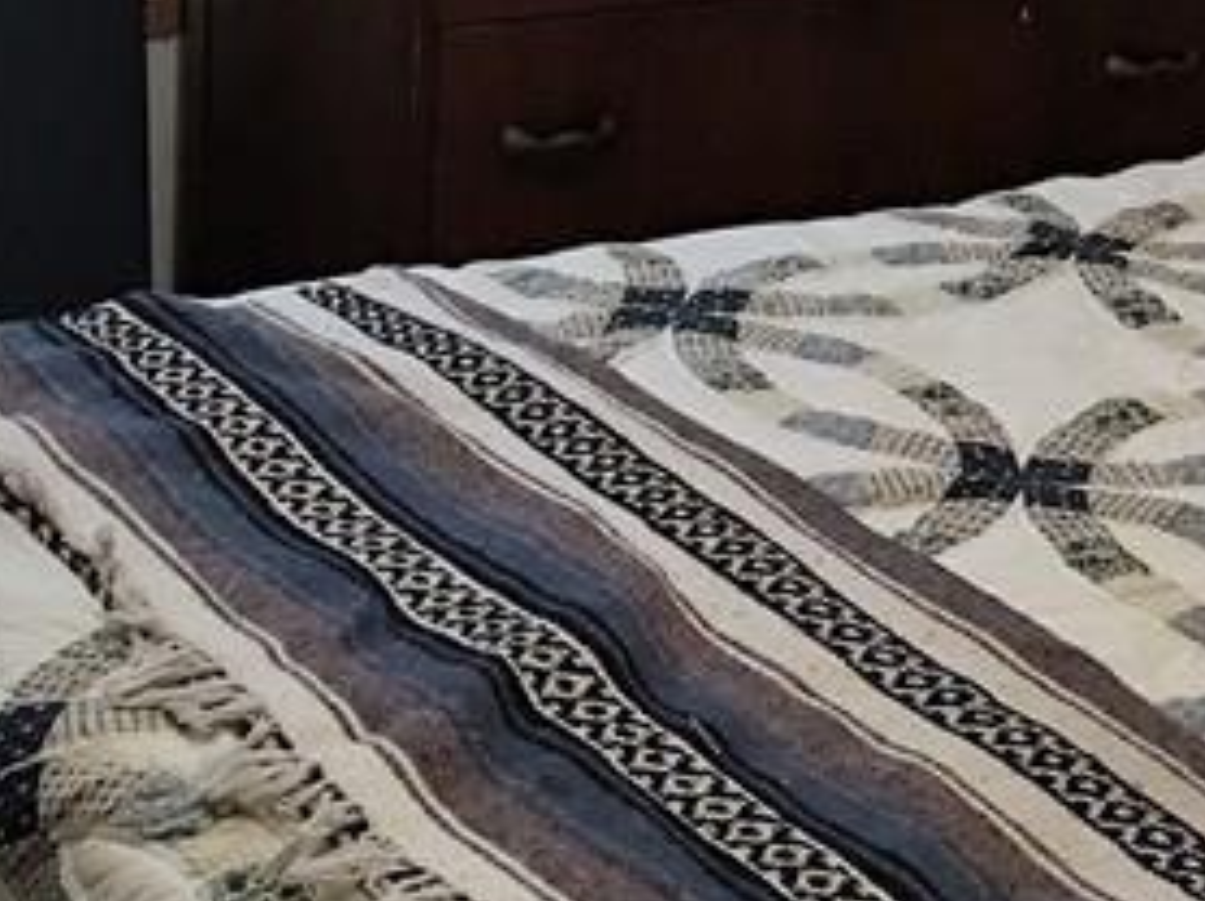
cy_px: 52
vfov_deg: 13.7
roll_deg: -4.1
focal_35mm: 107
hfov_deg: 18.2
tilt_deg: -14.4
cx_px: 941
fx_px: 3722
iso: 50
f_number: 2.2
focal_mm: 4.15
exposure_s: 1/15
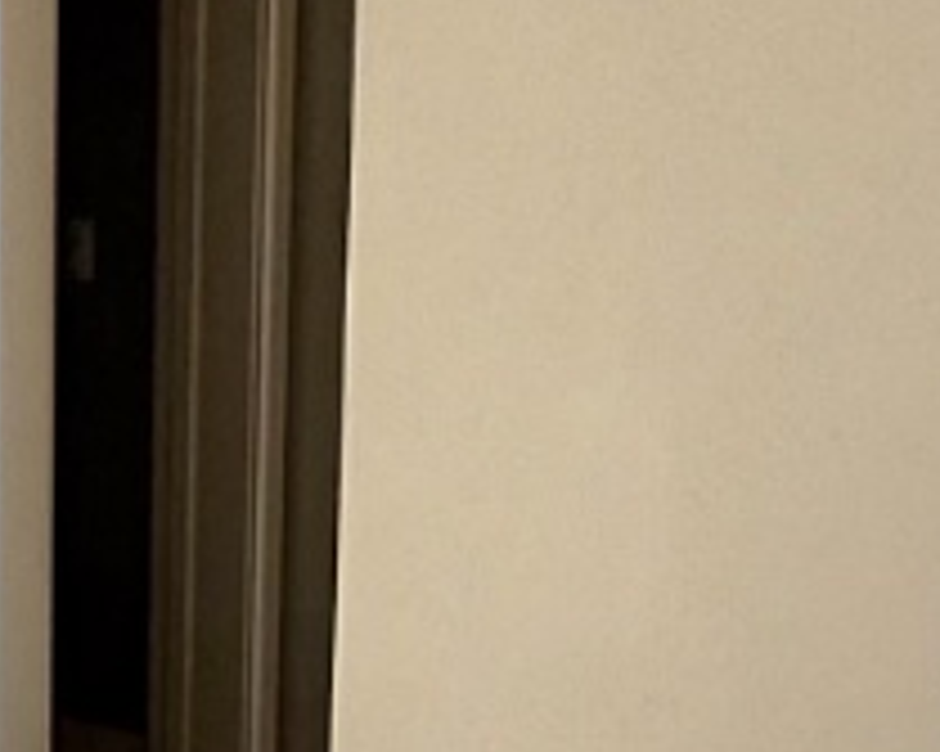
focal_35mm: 98
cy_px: 720
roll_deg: +3.2
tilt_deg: -13.0
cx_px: -430
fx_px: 2725
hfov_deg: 17.7
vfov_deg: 15.5
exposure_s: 1/789
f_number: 2.2
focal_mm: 2.22
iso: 64
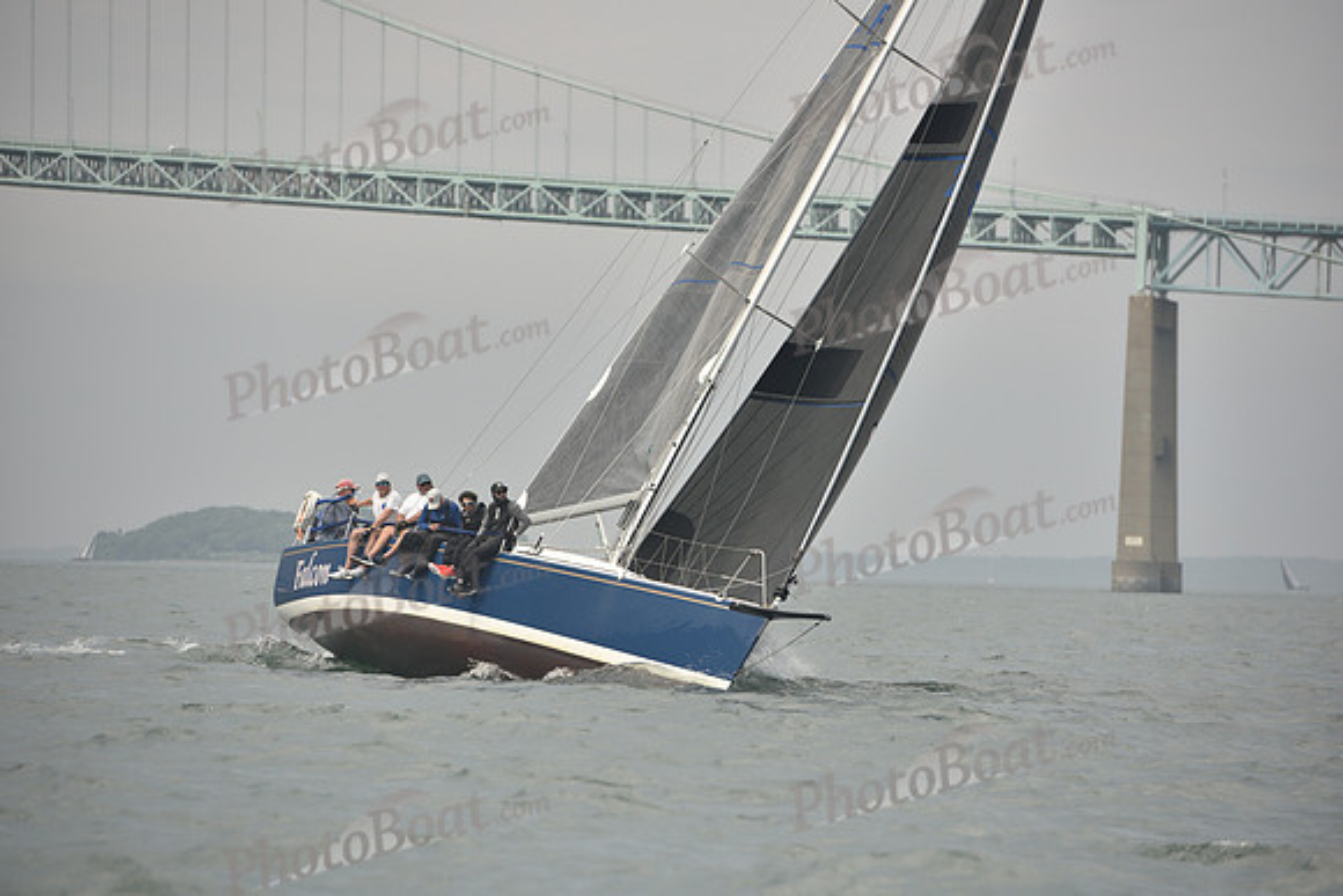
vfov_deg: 6.9
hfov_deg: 10.3
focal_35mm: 200
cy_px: 448
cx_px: 672
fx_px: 7463
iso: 250
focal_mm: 200
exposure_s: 1/640
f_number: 5
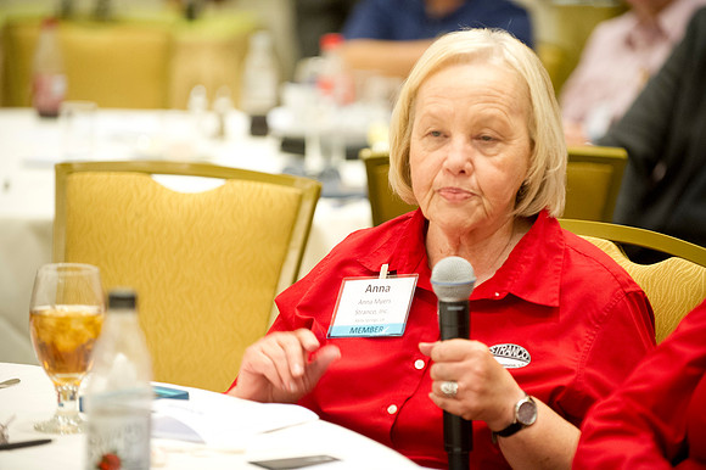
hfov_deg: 13.3
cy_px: 235
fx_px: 3038
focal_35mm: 155
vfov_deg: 8.8
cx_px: 353
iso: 3200
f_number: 2.8
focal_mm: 155
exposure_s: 1/60
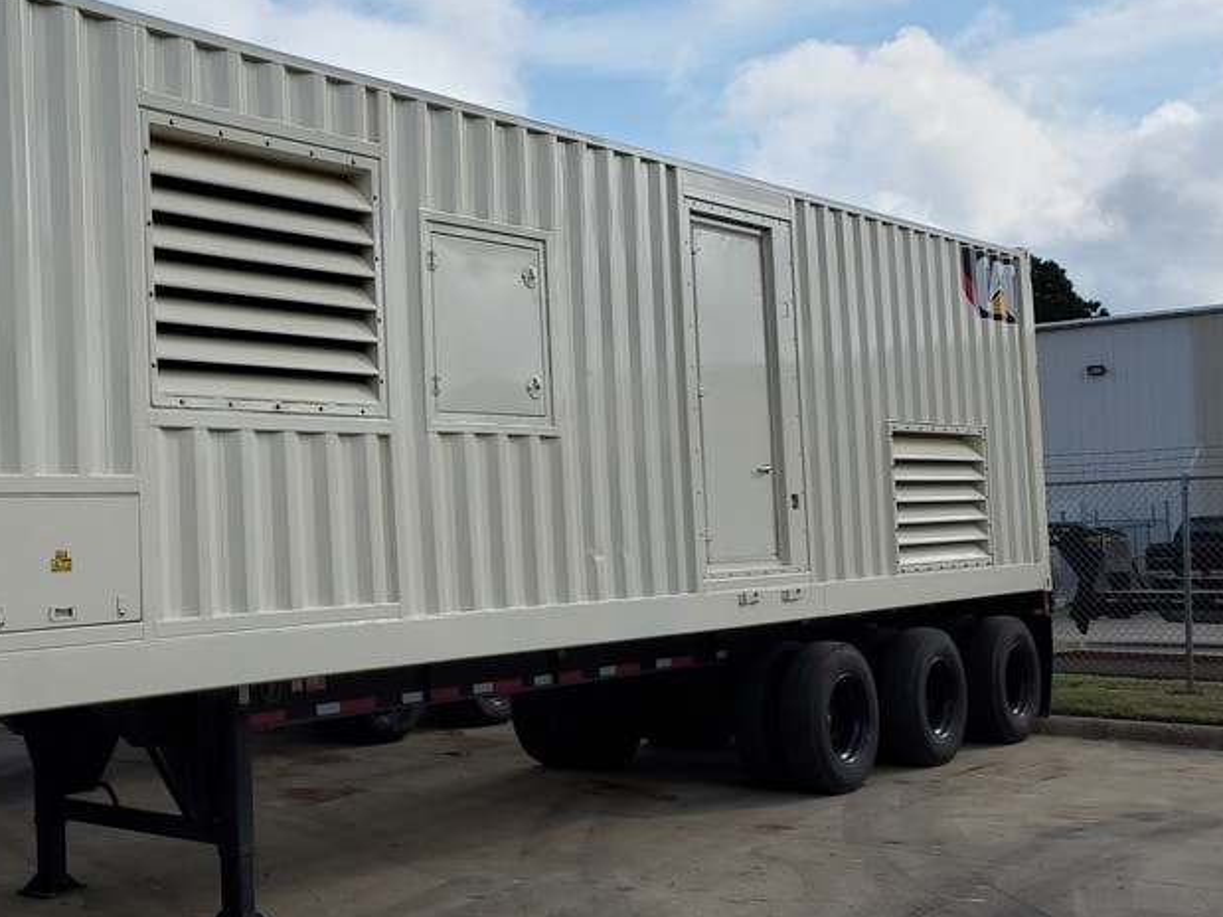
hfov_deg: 41.8
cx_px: 229
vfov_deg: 33.6
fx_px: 1519
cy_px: 431
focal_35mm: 43
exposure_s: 1/1702
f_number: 2.4
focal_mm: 4.3
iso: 50
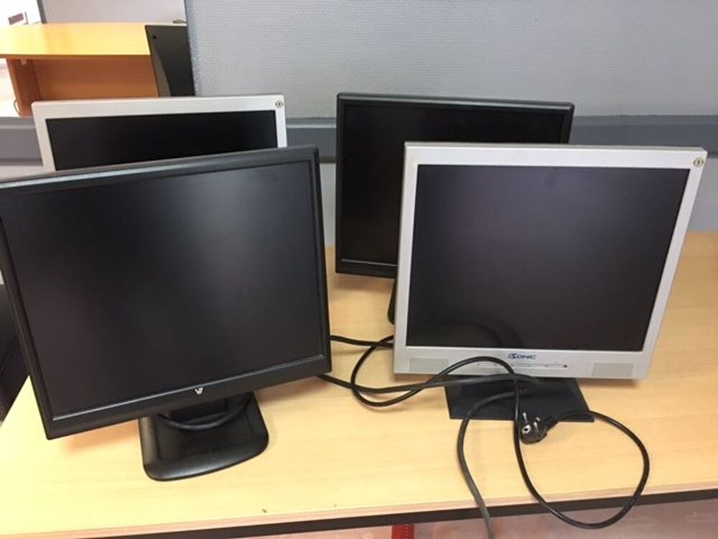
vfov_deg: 48.2
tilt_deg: -27.9
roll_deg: +0.3
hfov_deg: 61.7
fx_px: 602
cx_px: 359
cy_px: 270
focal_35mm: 29
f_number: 2.2
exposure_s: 1/8
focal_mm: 4.15
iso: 125
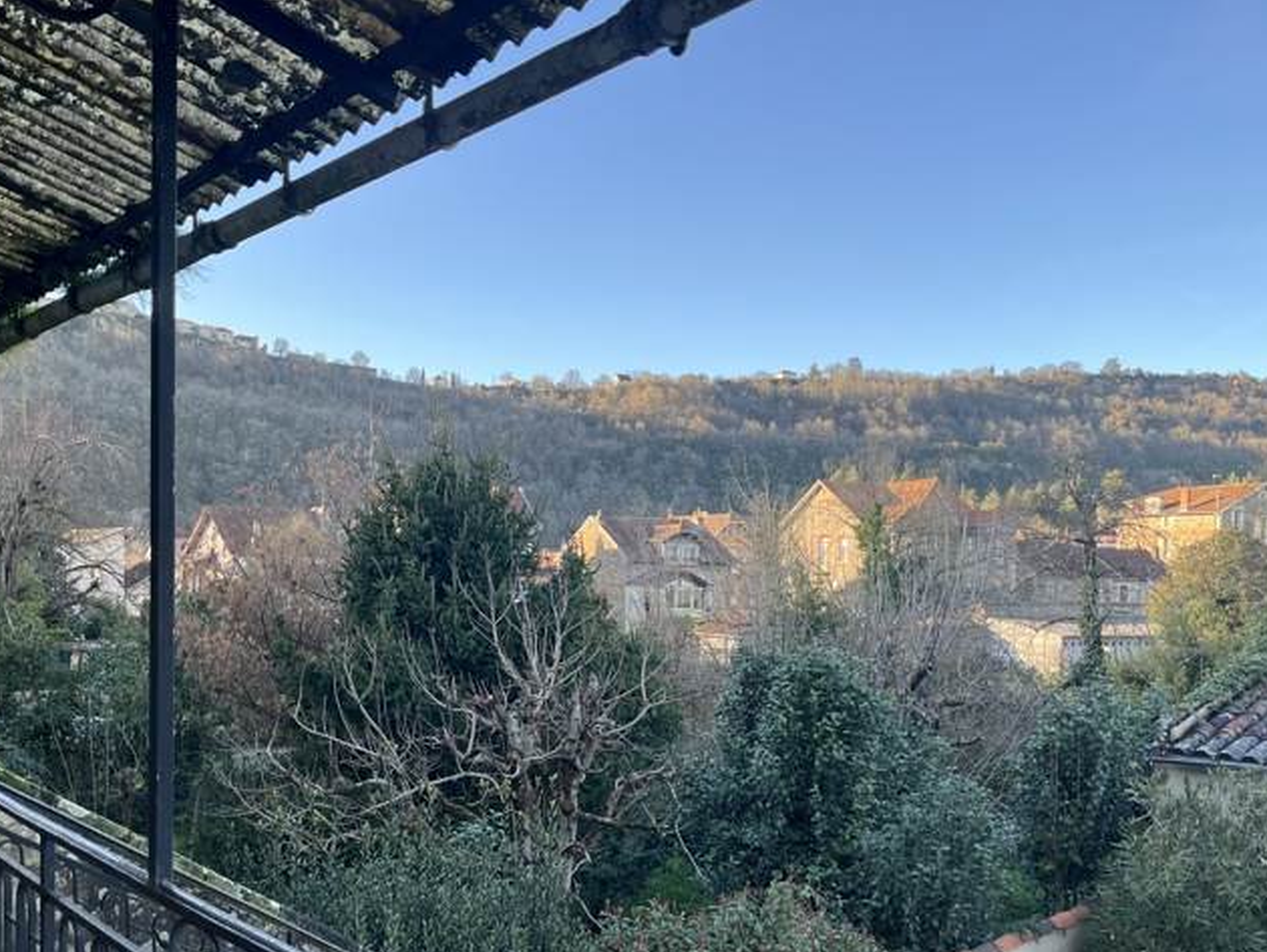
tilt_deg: -1.1
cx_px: 489
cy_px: 600
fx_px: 1208
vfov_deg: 42.6
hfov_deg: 54.8
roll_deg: -1.4
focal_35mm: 33
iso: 50
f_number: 1.6
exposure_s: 1/351
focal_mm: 5.1
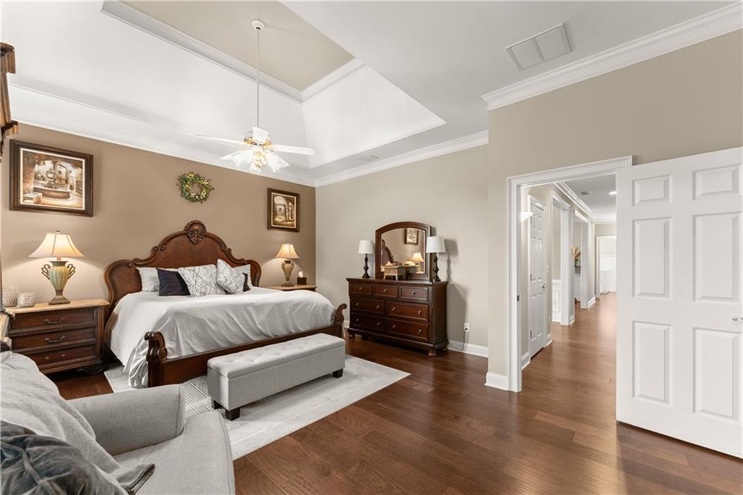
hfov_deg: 104.2
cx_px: 372
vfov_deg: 81.2
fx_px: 289
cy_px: 248
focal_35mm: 14
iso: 640
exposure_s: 1/2.5
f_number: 7.1
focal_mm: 14
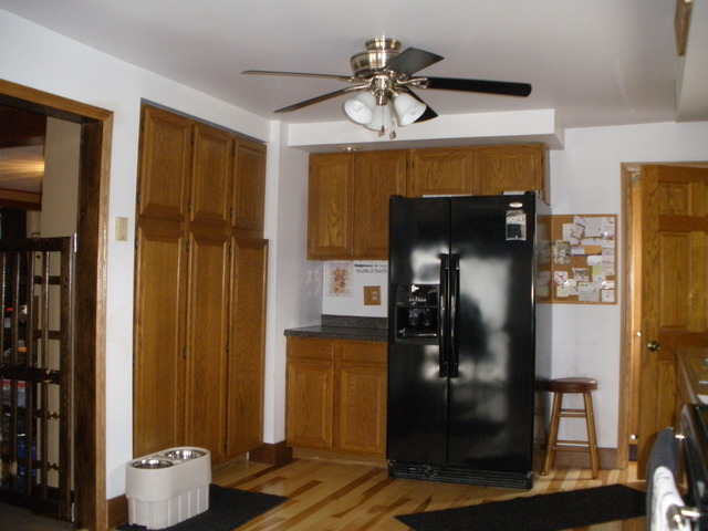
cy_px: 266
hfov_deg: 51.4
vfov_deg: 39.7
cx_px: 354
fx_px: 736
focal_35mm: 36
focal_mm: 6.3
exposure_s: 1/30
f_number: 3.5
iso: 400
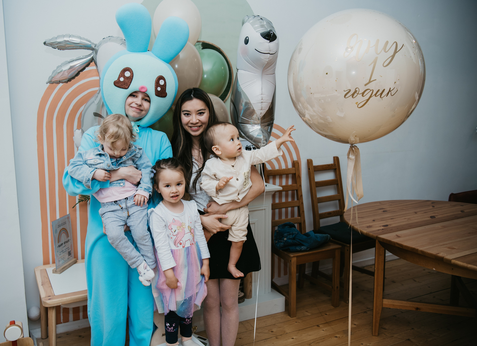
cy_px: 168
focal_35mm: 34
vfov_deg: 41.2
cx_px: 210
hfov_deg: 54.6
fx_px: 461
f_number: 3.5
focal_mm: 31
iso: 100
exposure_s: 1/160
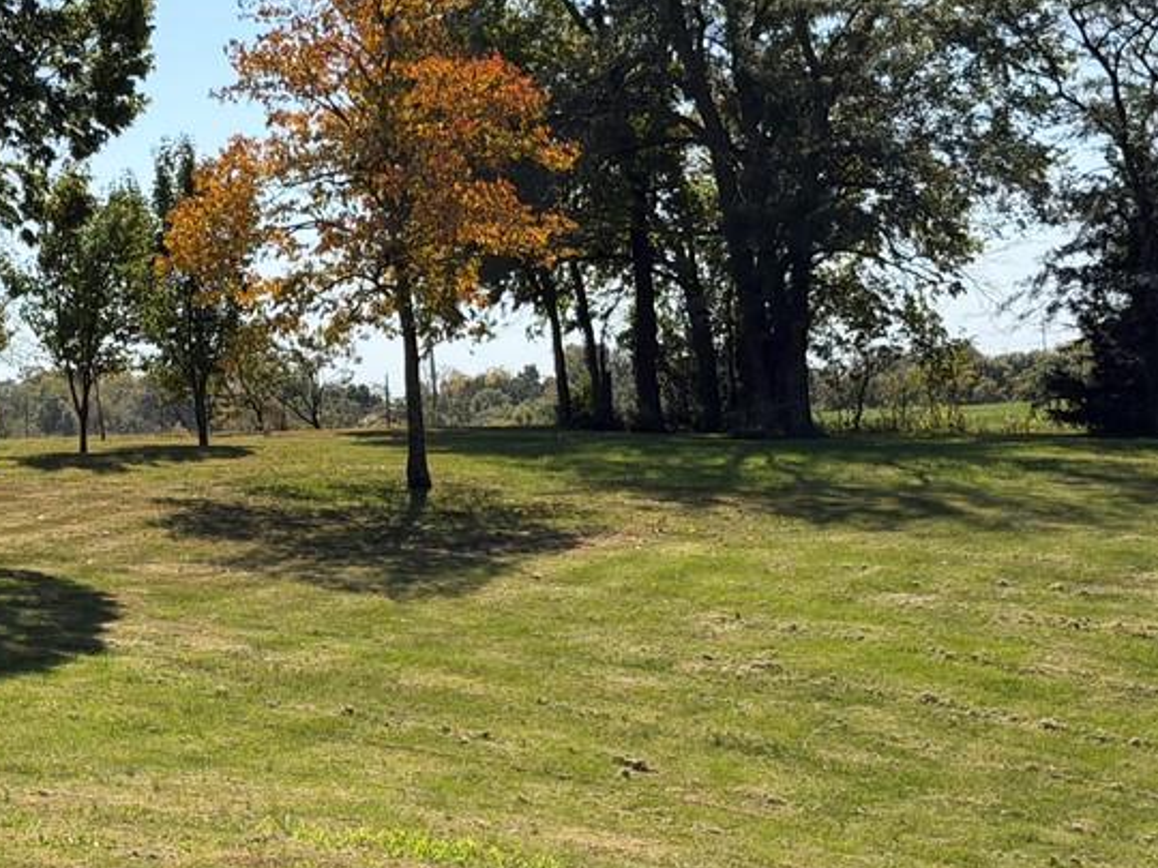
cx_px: 178
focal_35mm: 91
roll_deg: +4.4
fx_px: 3044
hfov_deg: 21.2
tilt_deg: +1.5
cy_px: 497
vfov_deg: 16.2
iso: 64
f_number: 1.78
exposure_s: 1/3891
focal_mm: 6.76
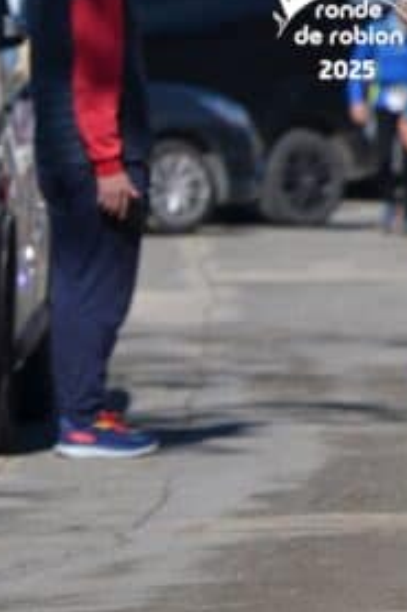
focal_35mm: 622
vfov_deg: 3.3
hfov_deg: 2.2
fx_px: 10560
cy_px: 445
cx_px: -378
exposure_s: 1/2000
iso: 400
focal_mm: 150
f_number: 7.1
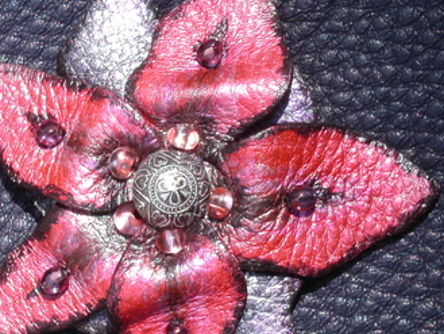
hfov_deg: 11.4
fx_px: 2220
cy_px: 197
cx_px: 171
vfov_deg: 8.6
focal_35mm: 173
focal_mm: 23.4
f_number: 8
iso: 100
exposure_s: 1/125
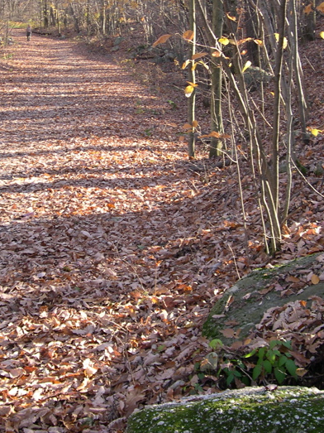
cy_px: 154
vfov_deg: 31.0
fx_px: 774
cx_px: 129
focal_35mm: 62
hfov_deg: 23.6
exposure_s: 1/78.9
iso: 100
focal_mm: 8
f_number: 2.8
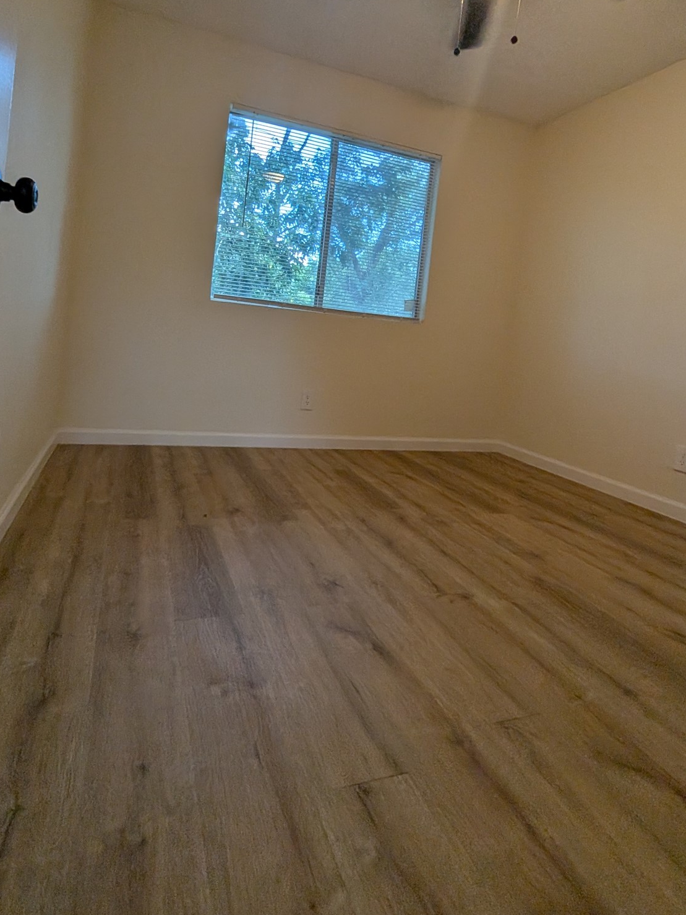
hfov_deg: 71.4
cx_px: 311
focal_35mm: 18
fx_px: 476
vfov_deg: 86.0
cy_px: 340
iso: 94
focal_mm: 1.54
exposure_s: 1/120
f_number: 2.2
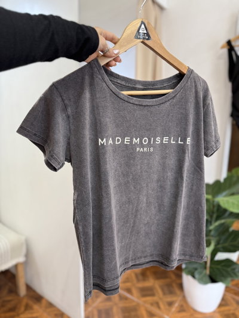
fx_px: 221
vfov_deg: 71.6
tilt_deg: -11.2
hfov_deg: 56.8
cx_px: 120
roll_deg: -1.1
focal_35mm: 24
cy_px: 159
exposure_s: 1/121
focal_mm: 6.76
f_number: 1.78
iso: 200
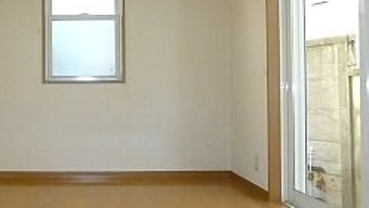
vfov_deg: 25.4
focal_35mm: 47
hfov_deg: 42.1
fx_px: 460
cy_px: 78
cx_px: 83
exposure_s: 1/500
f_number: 3.1
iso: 1600
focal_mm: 4.5
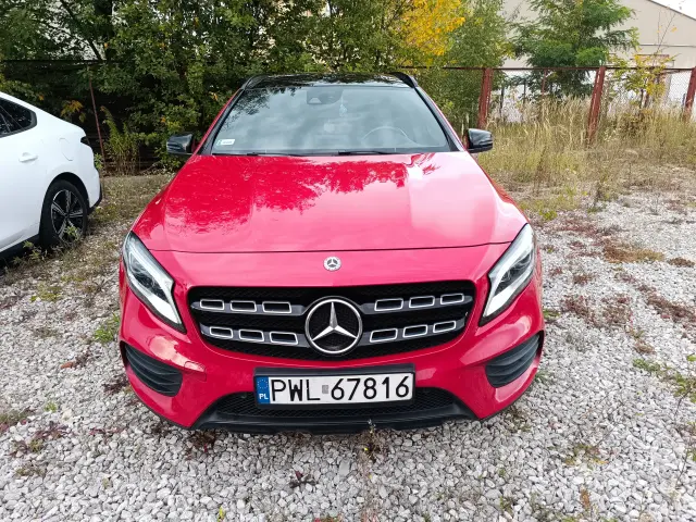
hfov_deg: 71.6
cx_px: 348
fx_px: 483
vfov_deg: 56.8
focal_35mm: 24
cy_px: 261
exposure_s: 1/100
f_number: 1.65
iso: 216
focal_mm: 6.14
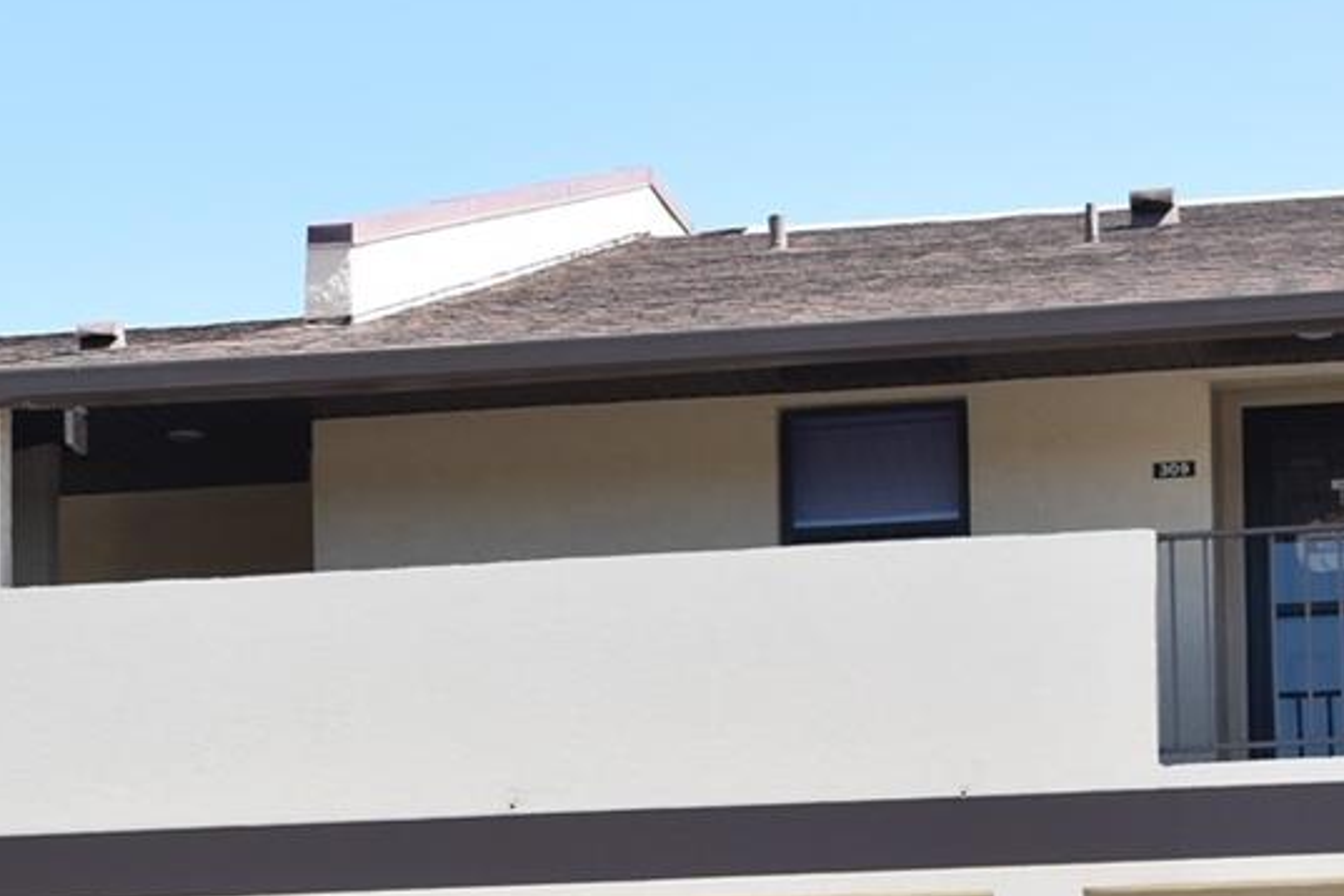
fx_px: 5674
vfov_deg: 8.9
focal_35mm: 152
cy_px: 1116
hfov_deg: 13.4
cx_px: 210
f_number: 9
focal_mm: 34
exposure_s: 1/320
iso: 200
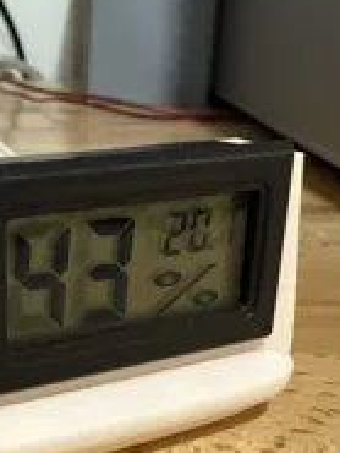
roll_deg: +1.1
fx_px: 706
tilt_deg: -17.9
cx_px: -5
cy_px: 260
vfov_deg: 35.5
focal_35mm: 54
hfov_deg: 25.6
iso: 400
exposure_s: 1/60
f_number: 2.2
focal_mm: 2.22
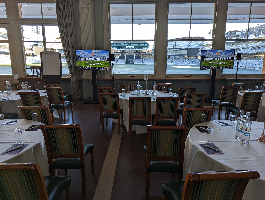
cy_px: 100
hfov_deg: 71.5
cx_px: 132
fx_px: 184
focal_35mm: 24
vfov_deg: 56.9
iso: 39
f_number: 1.85
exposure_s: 1/106
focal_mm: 6.81
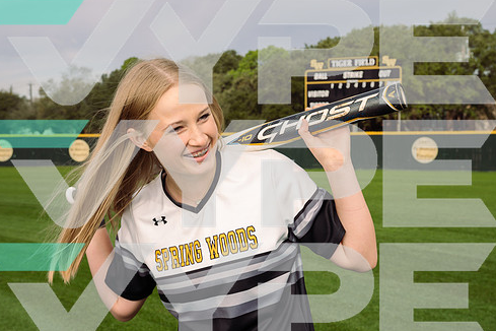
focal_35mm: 51
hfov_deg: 38.9
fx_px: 703
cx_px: 241
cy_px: 174
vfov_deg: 26.5
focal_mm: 43
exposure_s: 1/200
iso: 125
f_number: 8
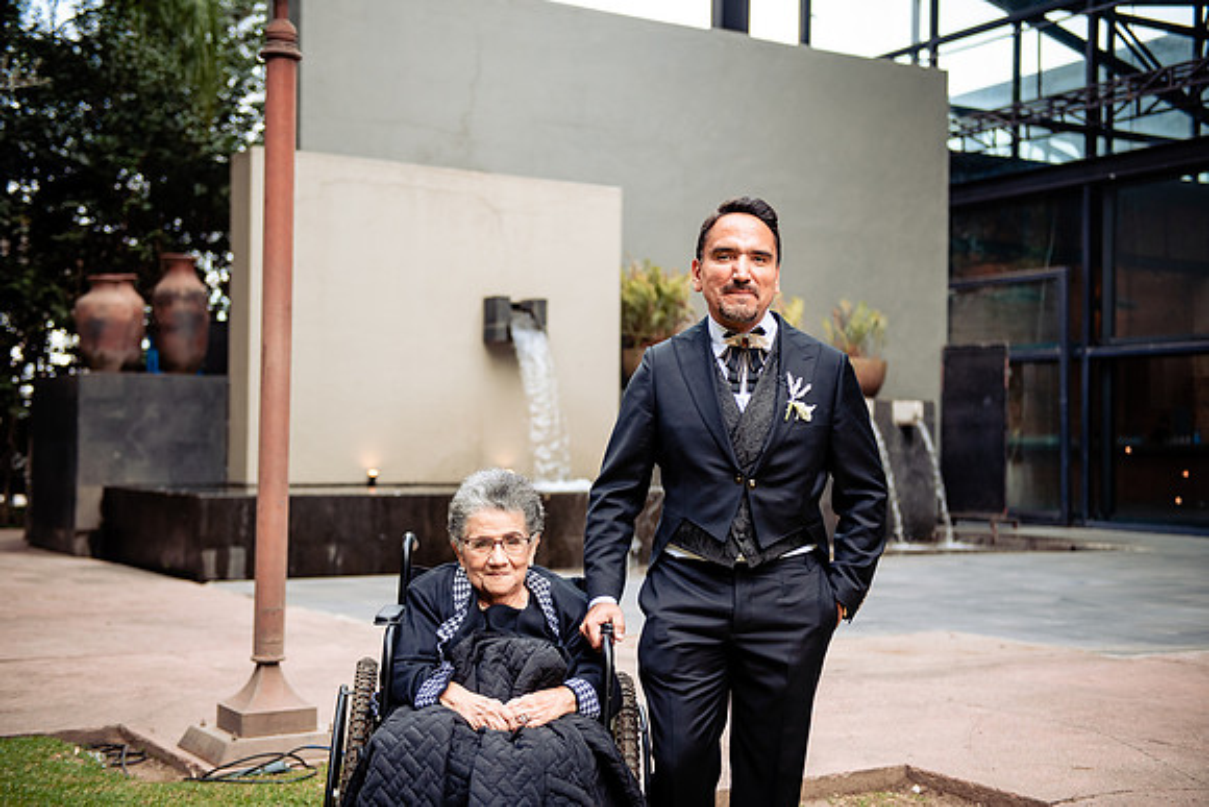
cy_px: 404
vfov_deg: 28.1
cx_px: 604
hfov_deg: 41.1
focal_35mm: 48
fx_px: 1612
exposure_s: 1/160
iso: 320
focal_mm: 48
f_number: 2.8
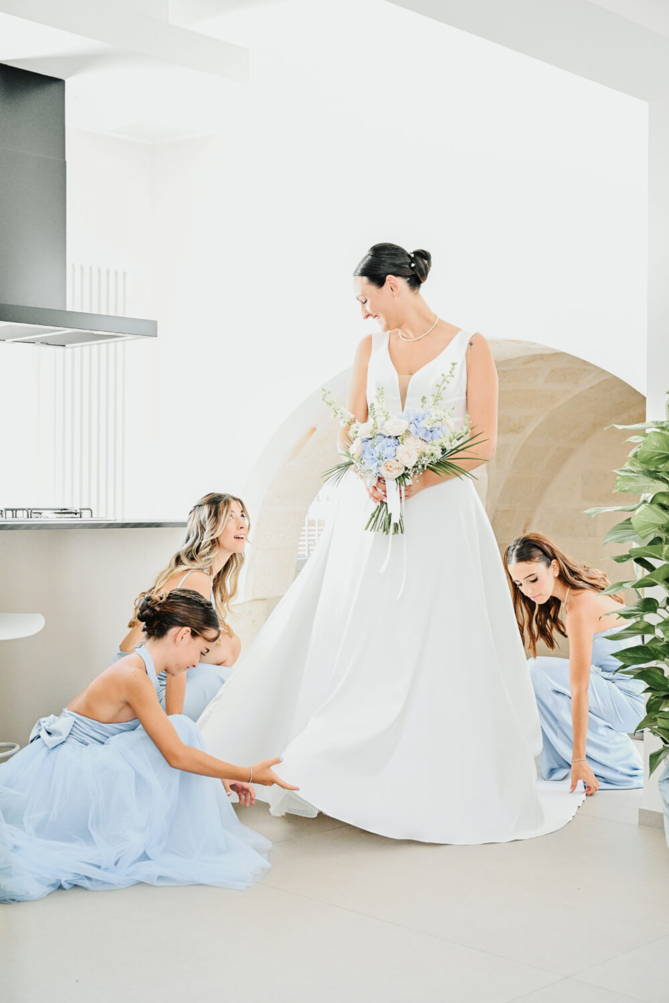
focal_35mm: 47
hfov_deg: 28.6
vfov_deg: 41.9
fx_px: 1310
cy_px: 502
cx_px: 334
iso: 3200
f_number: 5
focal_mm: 47
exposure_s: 1/250
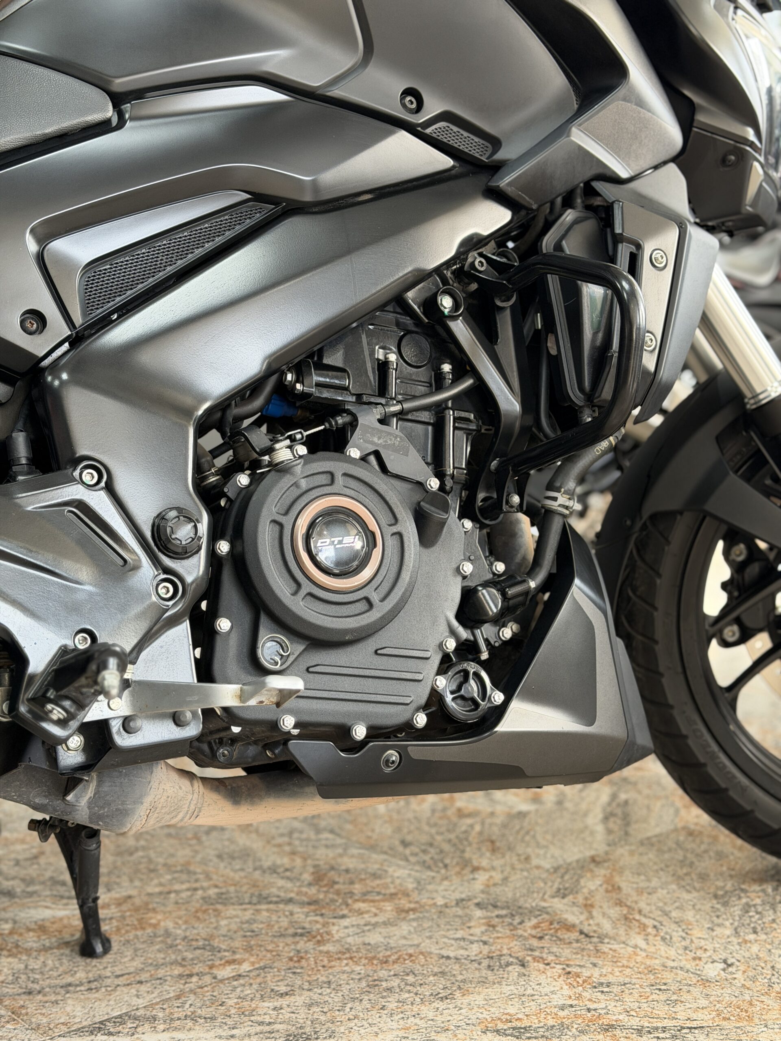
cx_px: 390
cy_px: 520
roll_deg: +2.3
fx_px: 1444
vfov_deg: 39.7
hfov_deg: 30.3
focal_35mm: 48
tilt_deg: -4.7
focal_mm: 6.76
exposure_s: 1/50
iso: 100
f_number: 1.78
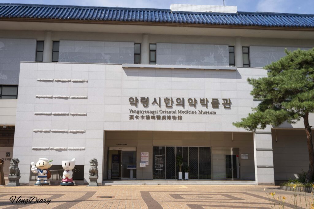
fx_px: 349
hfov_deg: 48.5
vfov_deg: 33.4
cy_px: 104
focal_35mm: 40
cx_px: 157
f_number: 11
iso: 100
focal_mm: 40
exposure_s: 1/125
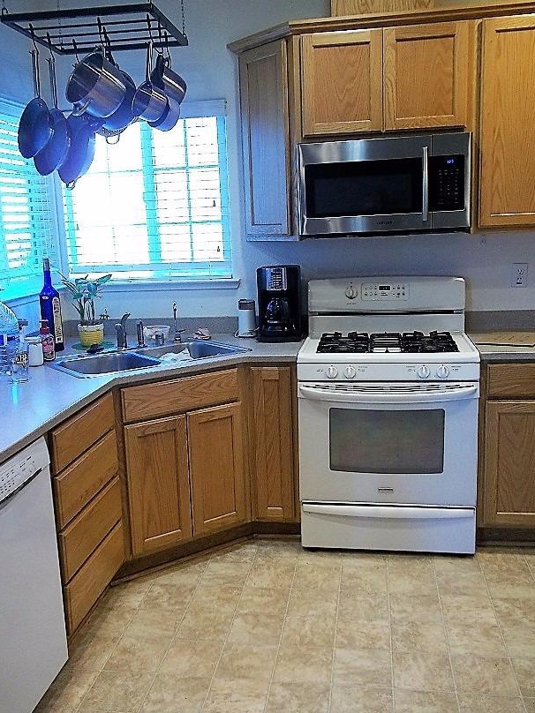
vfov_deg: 53.9
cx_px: 262
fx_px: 701
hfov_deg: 41.8
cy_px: 372
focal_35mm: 34
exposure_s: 1/30
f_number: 2.9
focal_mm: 5.7
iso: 160
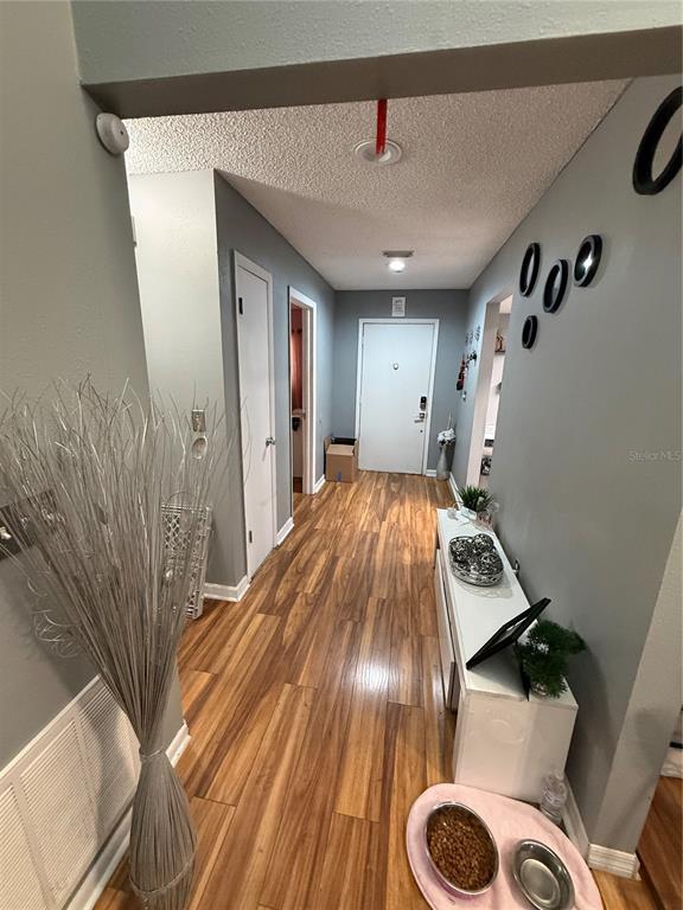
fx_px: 368
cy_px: 455
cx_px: 342
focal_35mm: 14
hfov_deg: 85.7
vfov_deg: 102.1
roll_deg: -2.2
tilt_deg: -14.4
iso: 500
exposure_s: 1/60
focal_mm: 2.22
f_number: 2.2
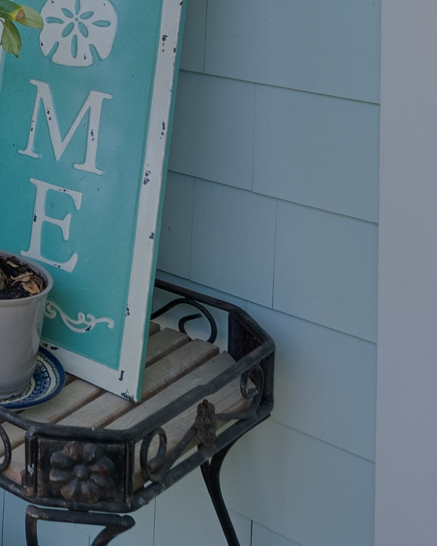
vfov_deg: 28.4
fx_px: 938
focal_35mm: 58
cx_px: -388
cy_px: -104
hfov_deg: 18.9
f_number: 7.1
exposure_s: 1/160
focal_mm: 16
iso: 320
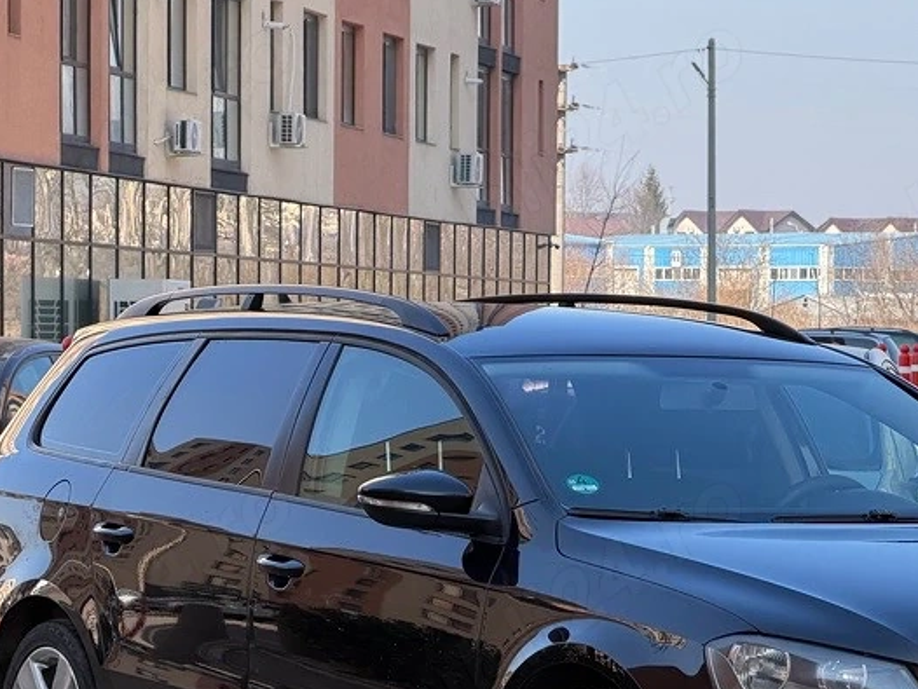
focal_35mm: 190
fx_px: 5041
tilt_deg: -3.2
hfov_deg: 10.4
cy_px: 635
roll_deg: -0.4
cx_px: 670
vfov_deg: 7.8
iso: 50
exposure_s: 1/329
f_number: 2.8
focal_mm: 16.89
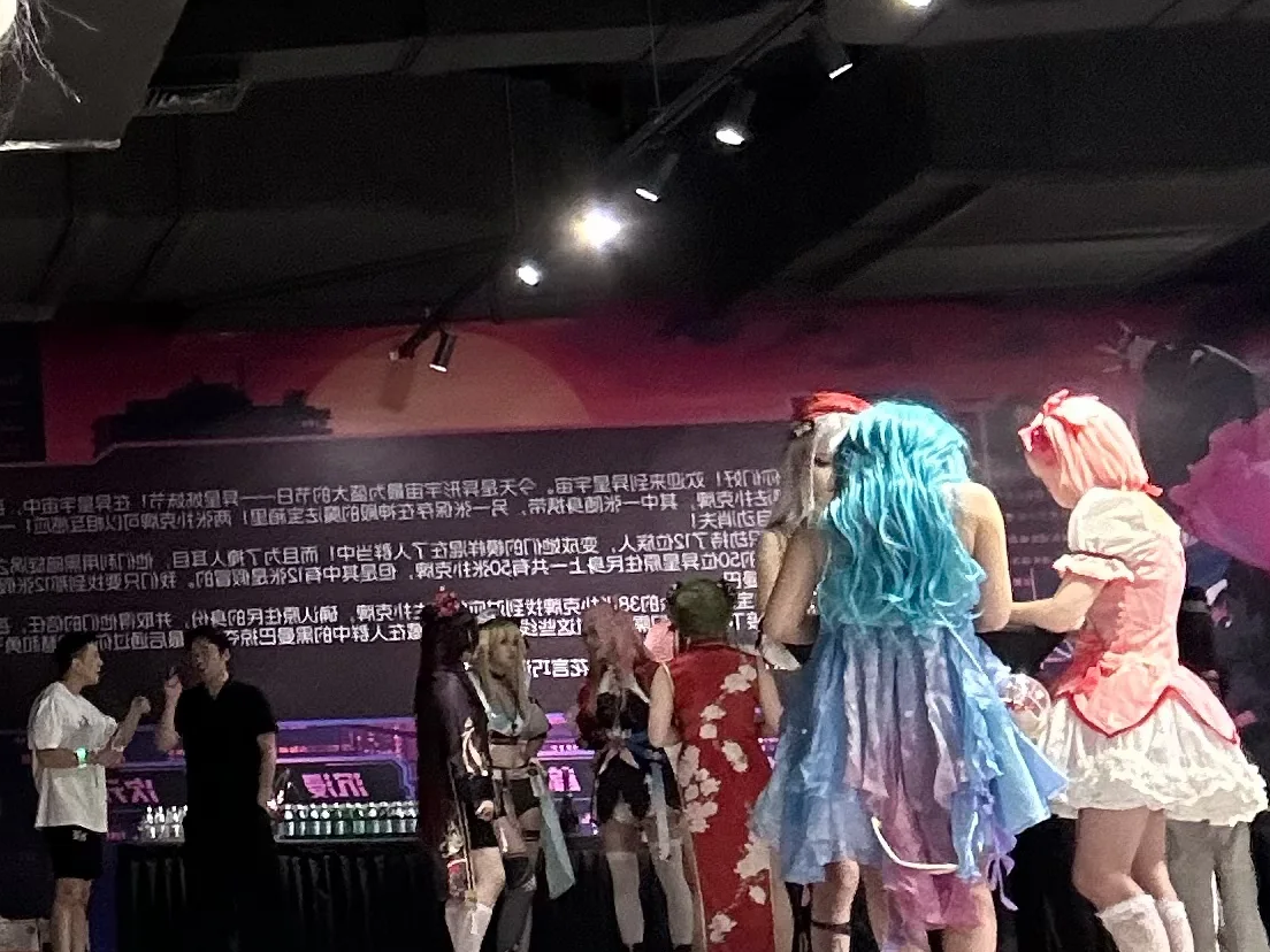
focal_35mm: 84
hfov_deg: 20.6
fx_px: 3082
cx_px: -517
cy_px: 442
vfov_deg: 17.6
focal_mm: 2.69
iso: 200
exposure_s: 1/50
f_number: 1.9
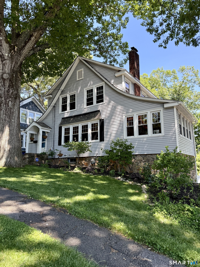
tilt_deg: +9.5
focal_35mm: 24
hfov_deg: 56.8
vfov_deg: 71.6
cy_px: 134
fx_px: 185
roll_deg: +0.1
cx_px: 100
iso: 100
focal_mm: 6.76
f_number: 1.78
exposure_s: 1/547
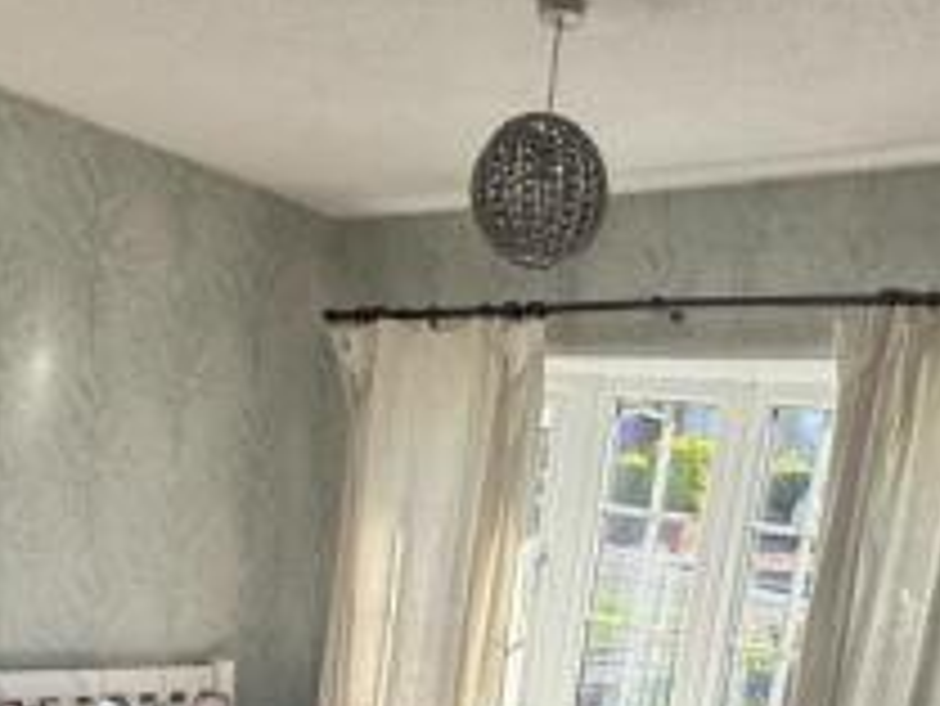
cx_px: 542
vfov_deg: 31.7
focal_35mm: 39
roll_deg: -7.1
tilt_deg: -16.2
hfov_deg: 47.7
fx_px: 1060
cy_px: 816
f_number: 2.2
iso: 64
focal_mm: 2.22
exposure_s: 1/355
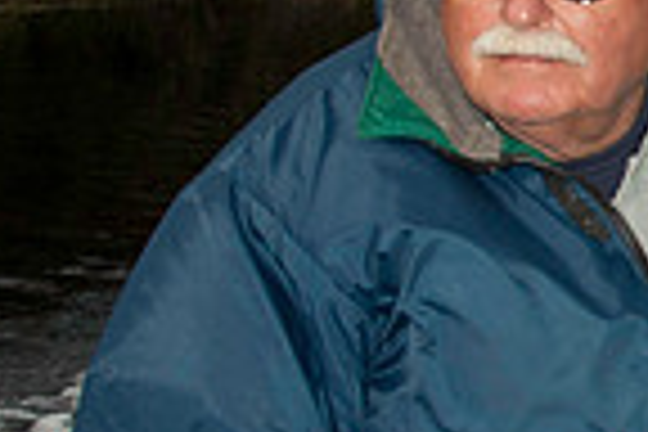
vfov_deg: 11.8
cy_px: 180
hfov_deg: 14.7
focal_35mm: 116
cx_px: 1274
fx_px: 2088
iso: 200
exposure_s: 1/500
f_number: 6.3
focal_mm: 18
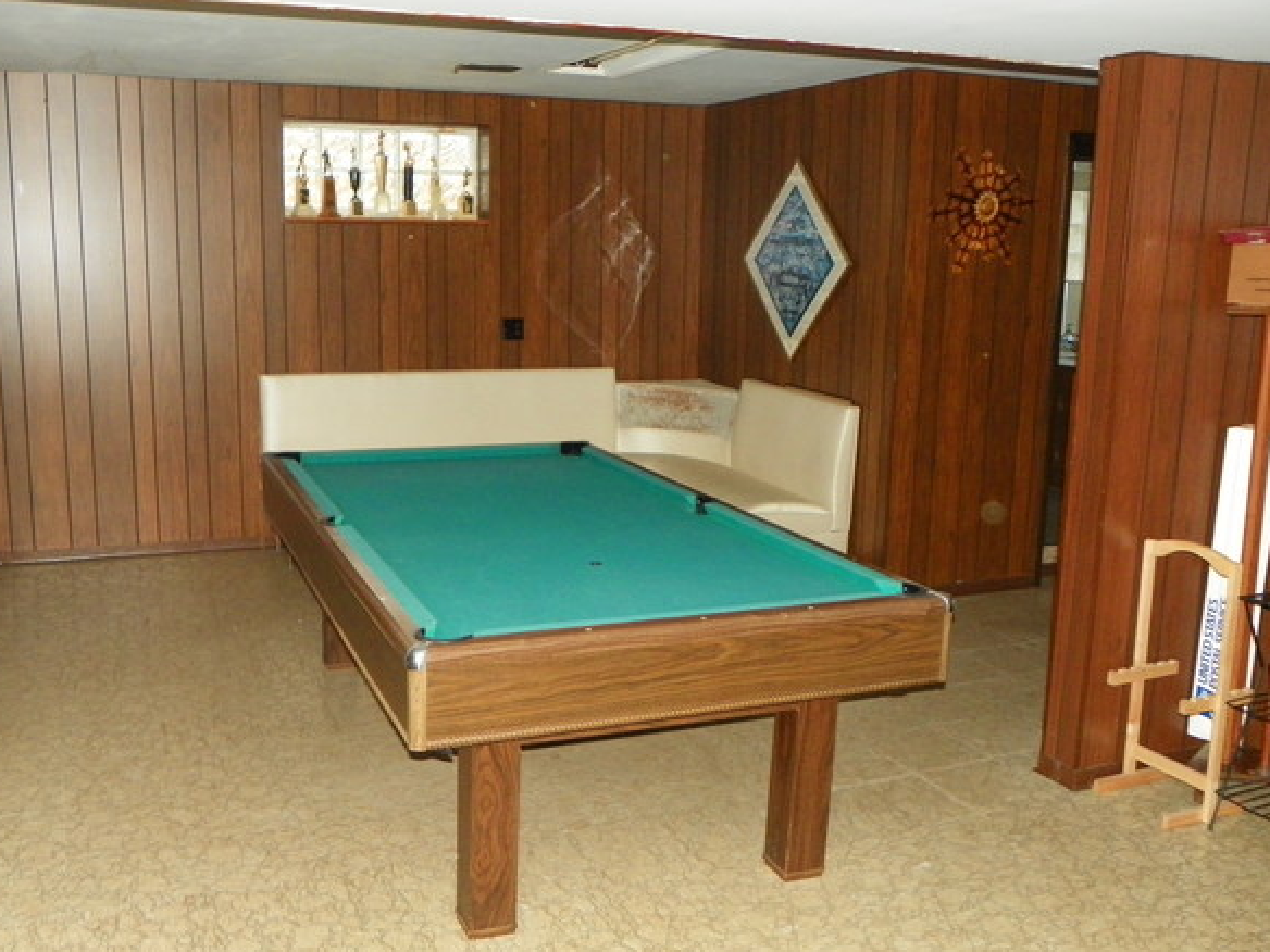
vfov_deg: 41.8
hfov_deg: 53.9
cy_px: 493
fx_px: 1247
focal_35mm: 34
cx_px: 594
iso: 250
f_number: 2.8
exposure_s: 1/125
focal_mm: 5.5
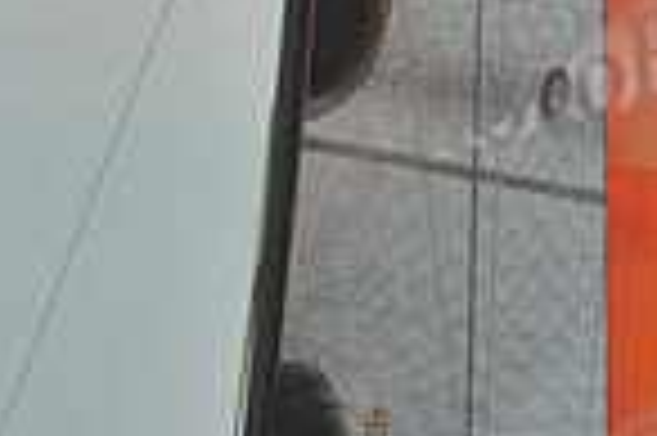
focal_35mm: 995
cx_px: 112
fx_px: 18138
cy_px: 775
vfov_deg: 1.4
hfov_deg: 2.1
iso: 280
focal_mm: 250
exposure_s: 1/800
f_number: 7.1
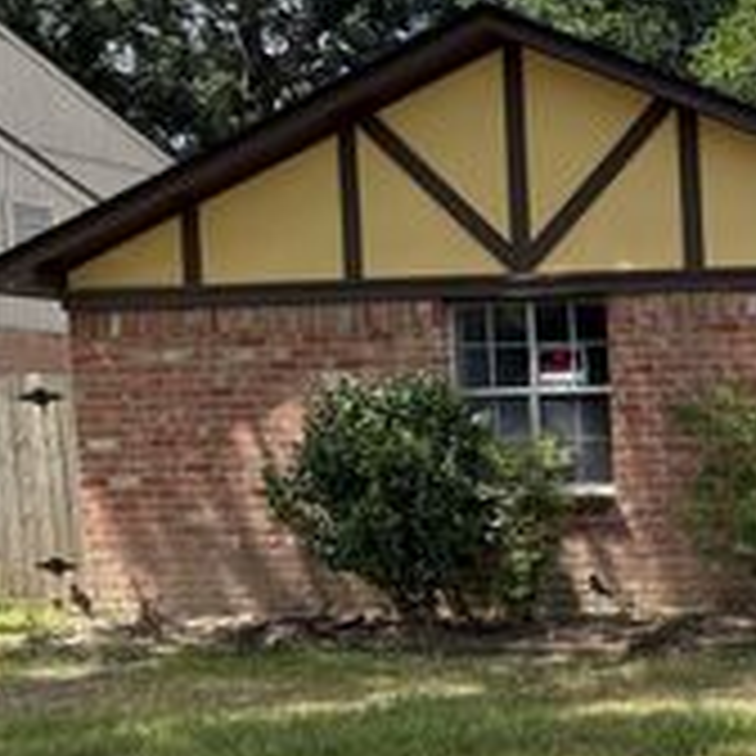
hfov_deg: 22.8
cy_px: 529
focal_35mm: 63
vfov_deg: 27.1
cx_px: 1102
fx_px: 1557
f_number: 1.78
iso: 100
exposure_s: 1/3279
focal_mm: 6.76
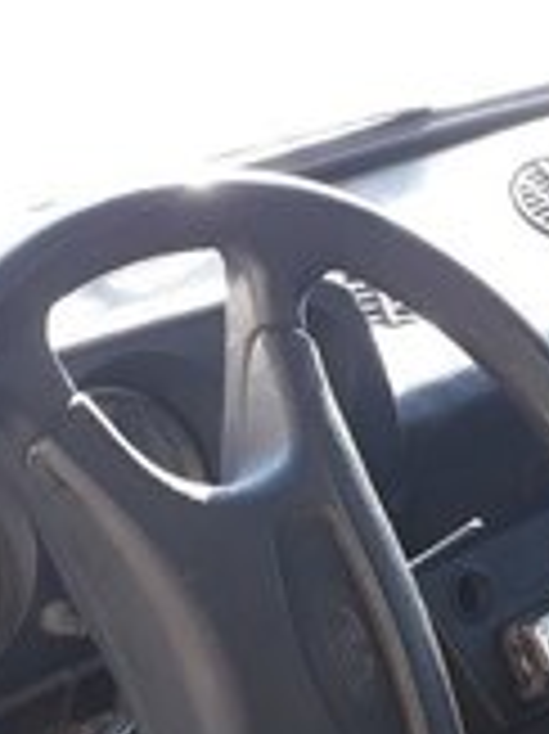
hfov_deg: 17.1
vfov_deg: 21.4
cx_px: 662
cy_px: 973
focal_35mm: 82
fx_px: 1736
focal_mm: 3.6
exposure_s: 1/100
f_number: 1.9
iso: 50
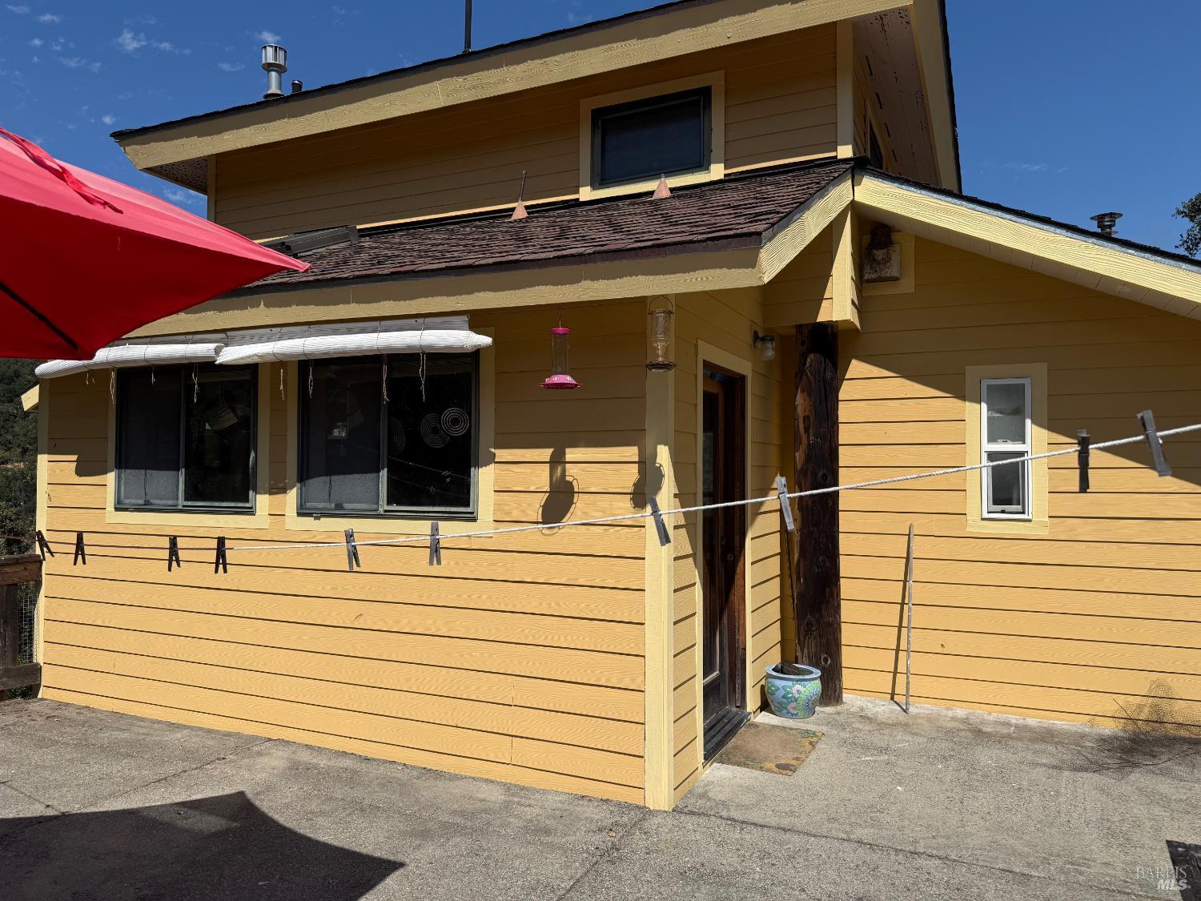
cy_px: 450
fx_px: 833
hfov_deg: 71.6
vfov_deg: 56.8
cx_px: 600
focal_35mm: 24
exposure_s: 1/8130
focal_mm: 6.76
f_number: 1.78
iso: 80
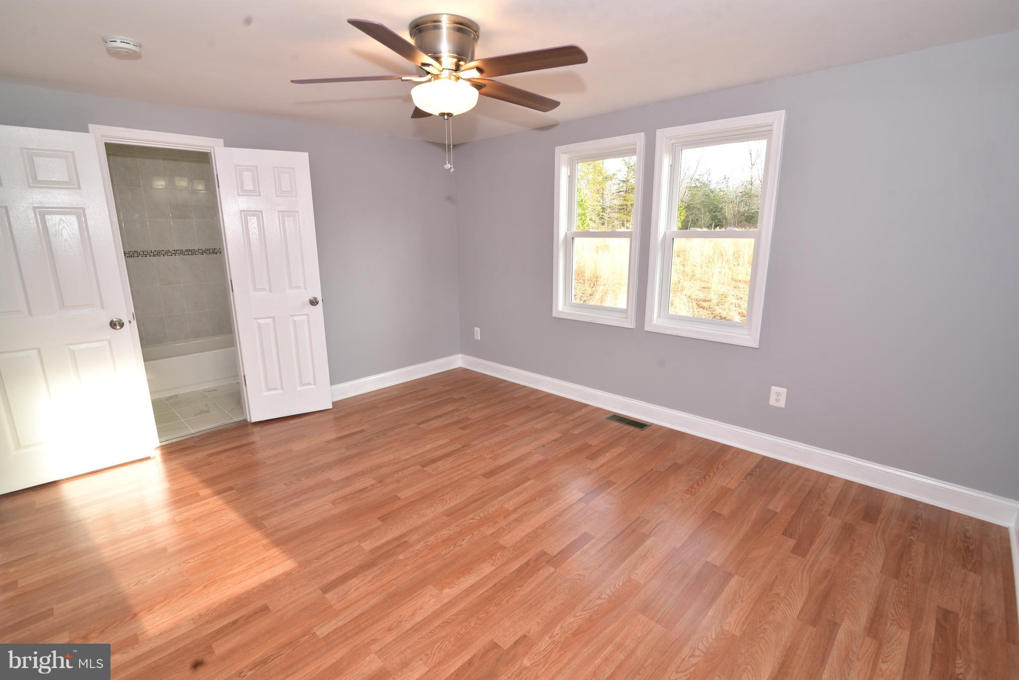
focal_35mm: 16
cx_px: 510
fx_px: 453
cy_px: 340
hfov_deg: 96.7
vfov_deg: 73.8
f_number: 7.1
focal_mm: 16
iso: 160
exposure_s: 1/15
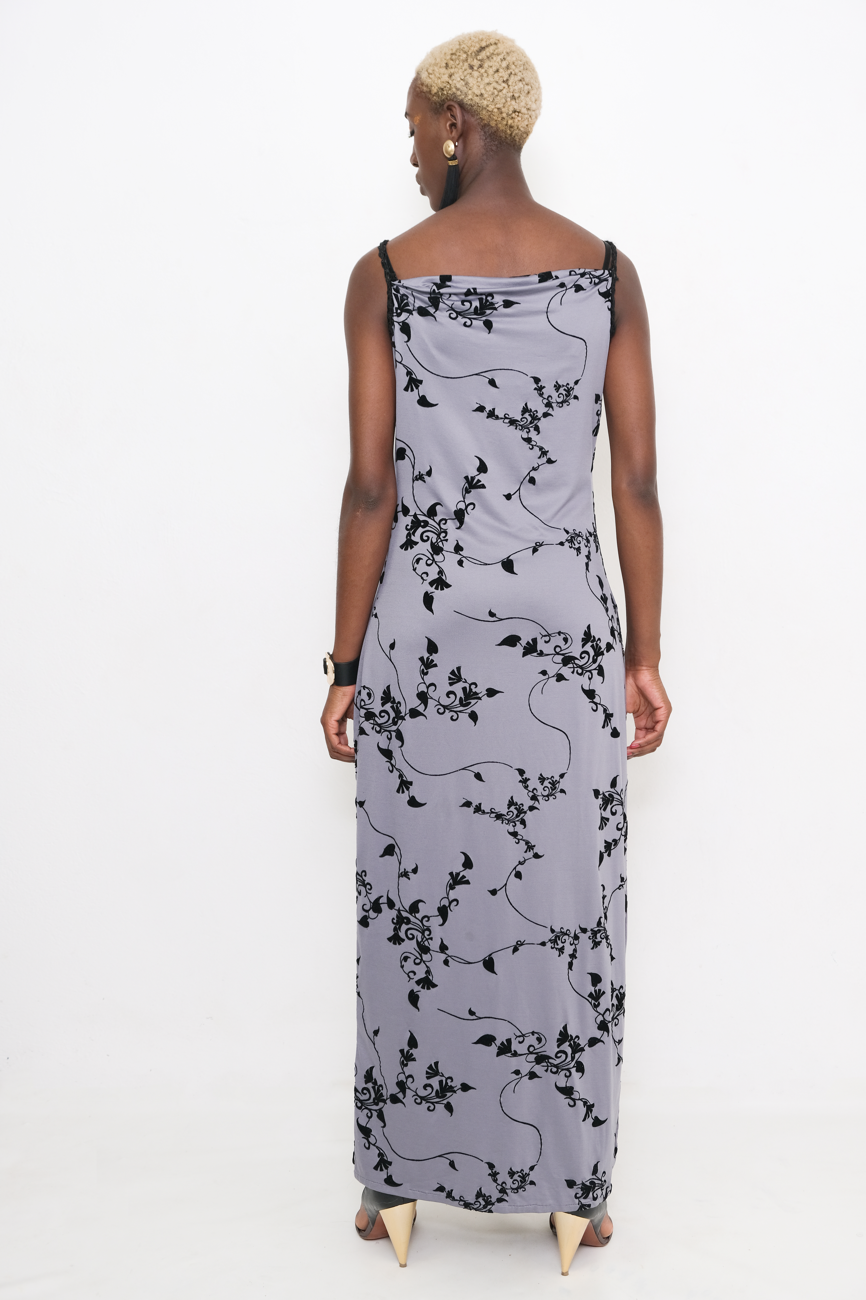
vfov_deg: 43.6
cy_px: 650
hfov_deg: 29.9
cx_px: 433
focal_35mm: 45
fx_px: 1624
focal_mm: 30.2
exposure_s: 1/180
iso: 250
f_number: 5
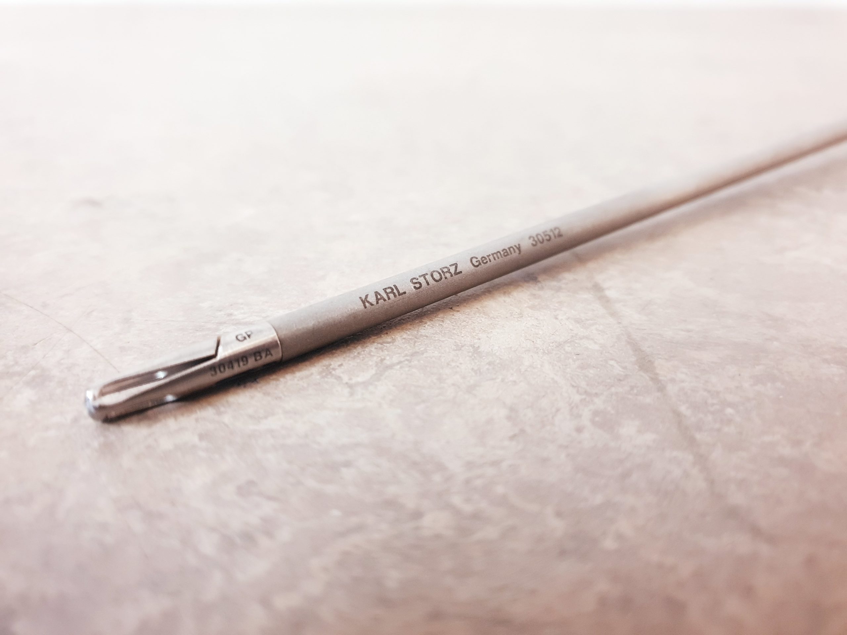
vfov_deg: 53.1
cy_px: 318
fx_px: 636
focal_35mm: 26
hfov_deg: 67.3
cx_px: 424
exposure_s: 1/50
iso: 400
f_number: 1.5
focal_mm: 4.3
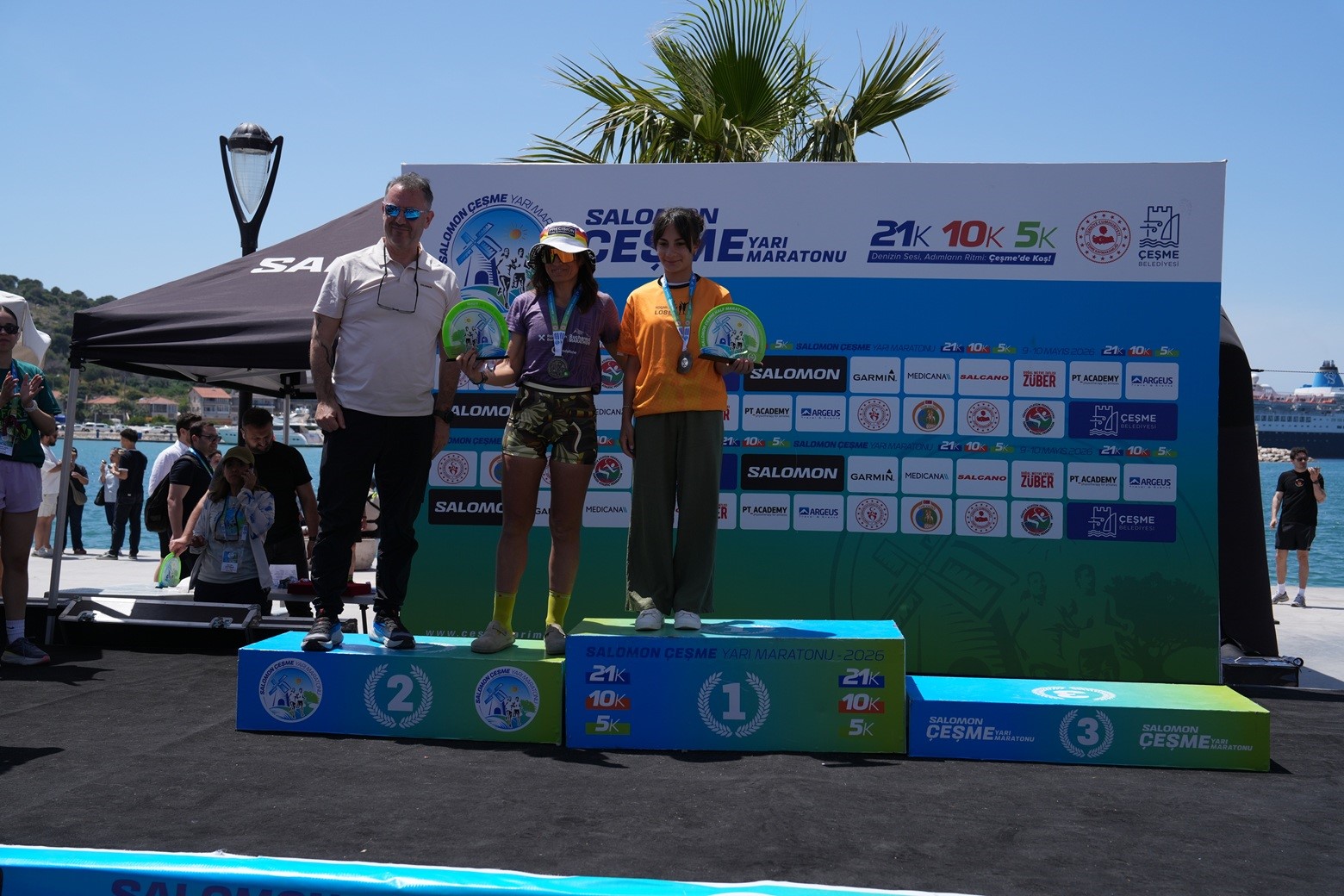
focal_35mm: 39
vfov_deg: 34.2
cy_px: 448
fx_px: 1456
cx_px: 672
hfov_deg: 49.6
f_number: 5.6
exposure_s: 1/1250
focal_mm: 39
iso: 200
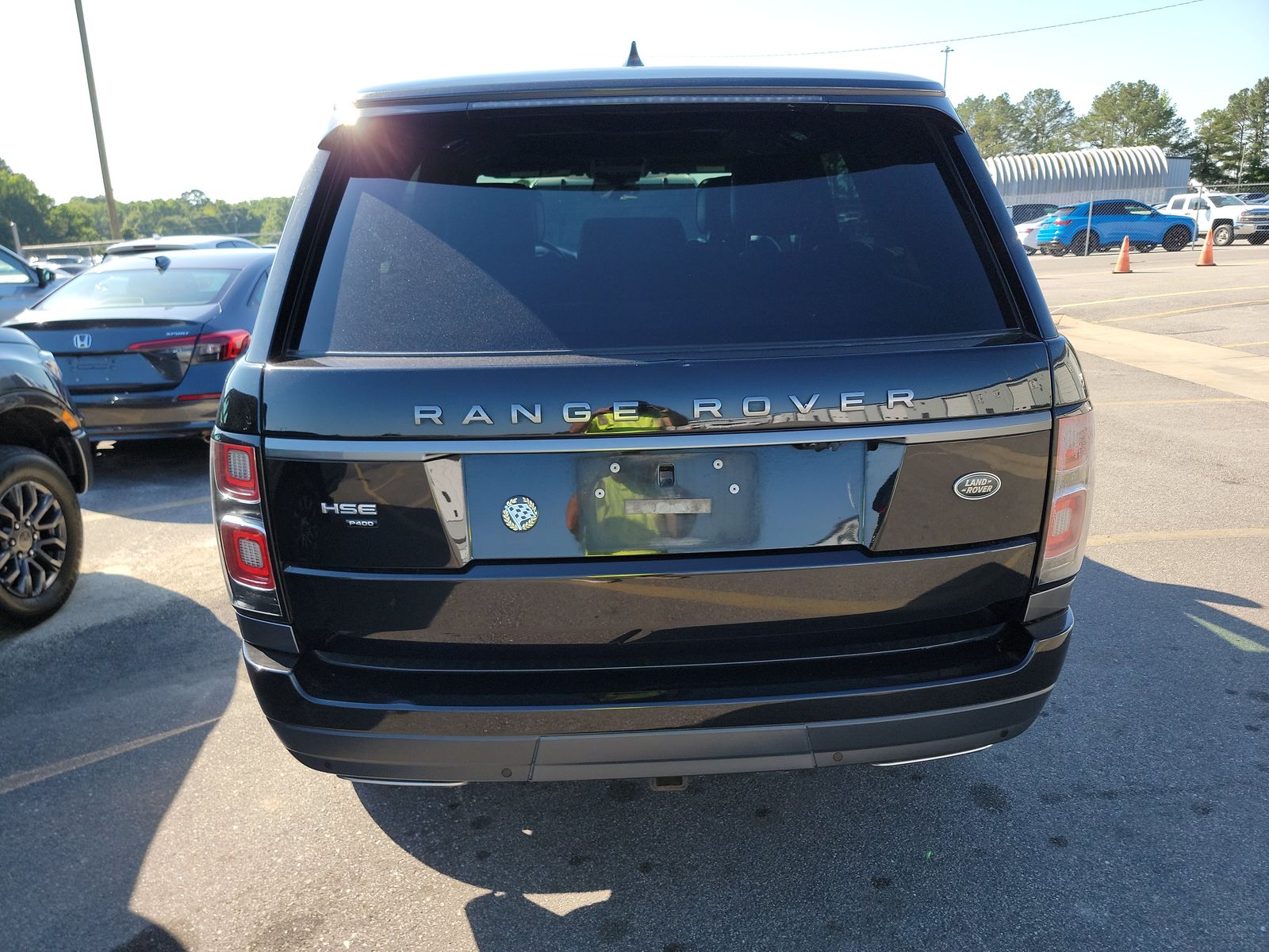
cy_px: 476
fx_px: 880
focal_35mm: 24
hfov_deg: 71.6
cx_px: 634
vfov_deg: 56.8
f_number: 1.8
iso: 50
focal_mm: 6.7
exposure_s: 1/280
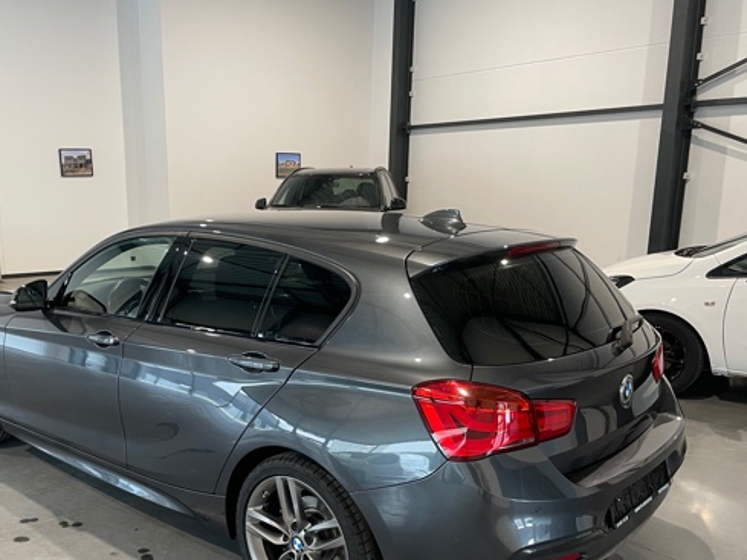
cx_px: 292
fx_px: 734
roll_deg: +0.0
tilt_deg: -14.2
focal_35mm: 34
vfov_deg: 41.5
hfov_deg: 53.5
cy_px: 349
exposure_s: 1/50
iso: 80
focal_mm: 4.2
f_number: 1.6
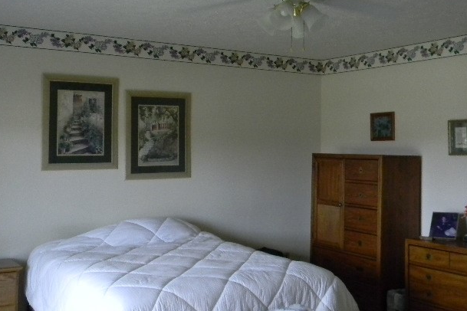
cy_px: 127
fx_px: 636
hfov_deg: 40.2
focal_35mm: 49
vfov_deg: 27.5
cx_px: 273
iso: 400
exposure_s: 1/81.1
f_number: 3.5
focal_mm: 5
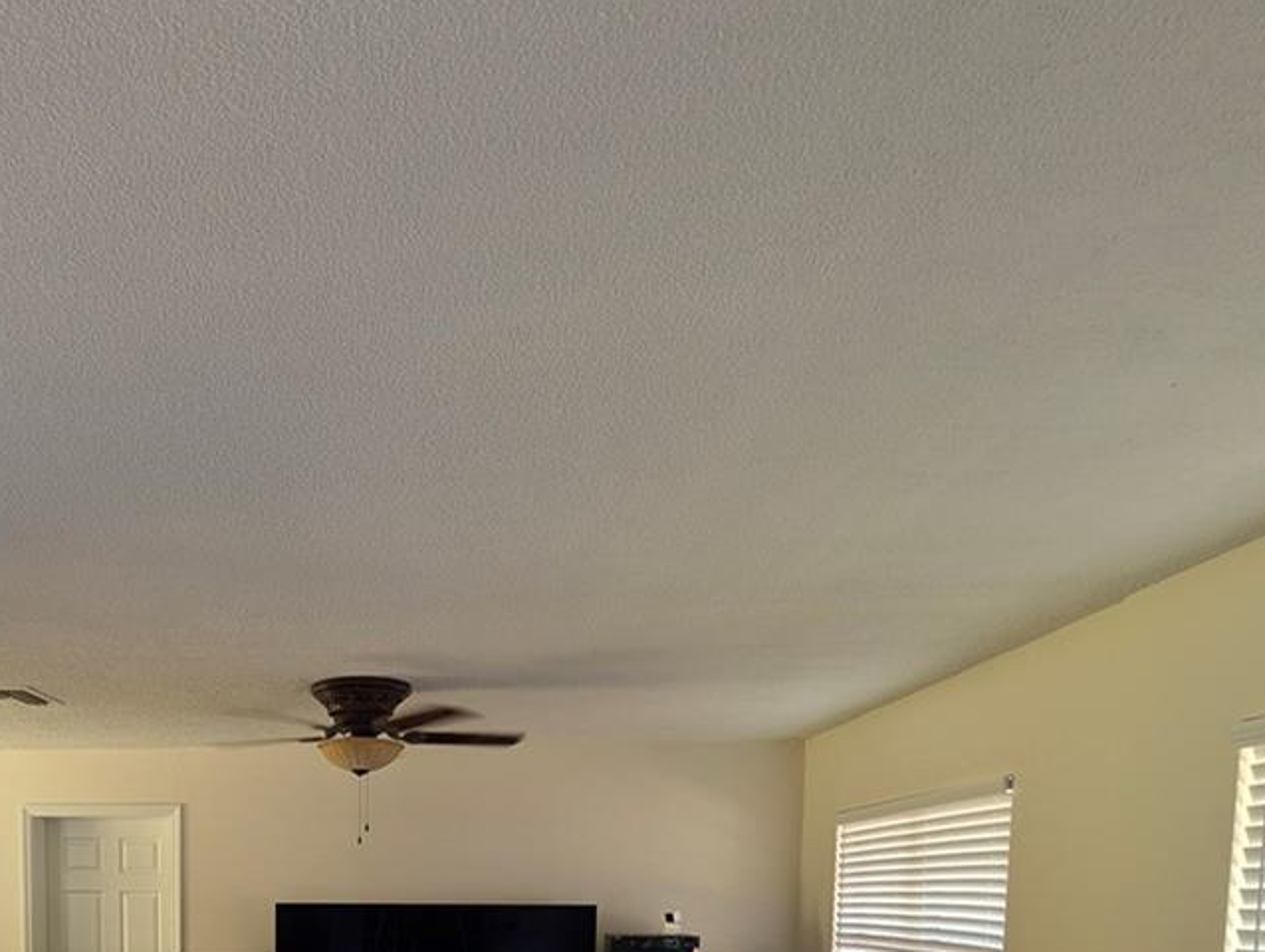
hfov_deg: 57.0
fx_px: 1098
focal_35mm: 30
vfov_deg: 40.0
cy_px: 994
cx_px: 321
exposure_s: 1/27.9
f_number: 1.7
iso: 51
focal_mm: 2.02
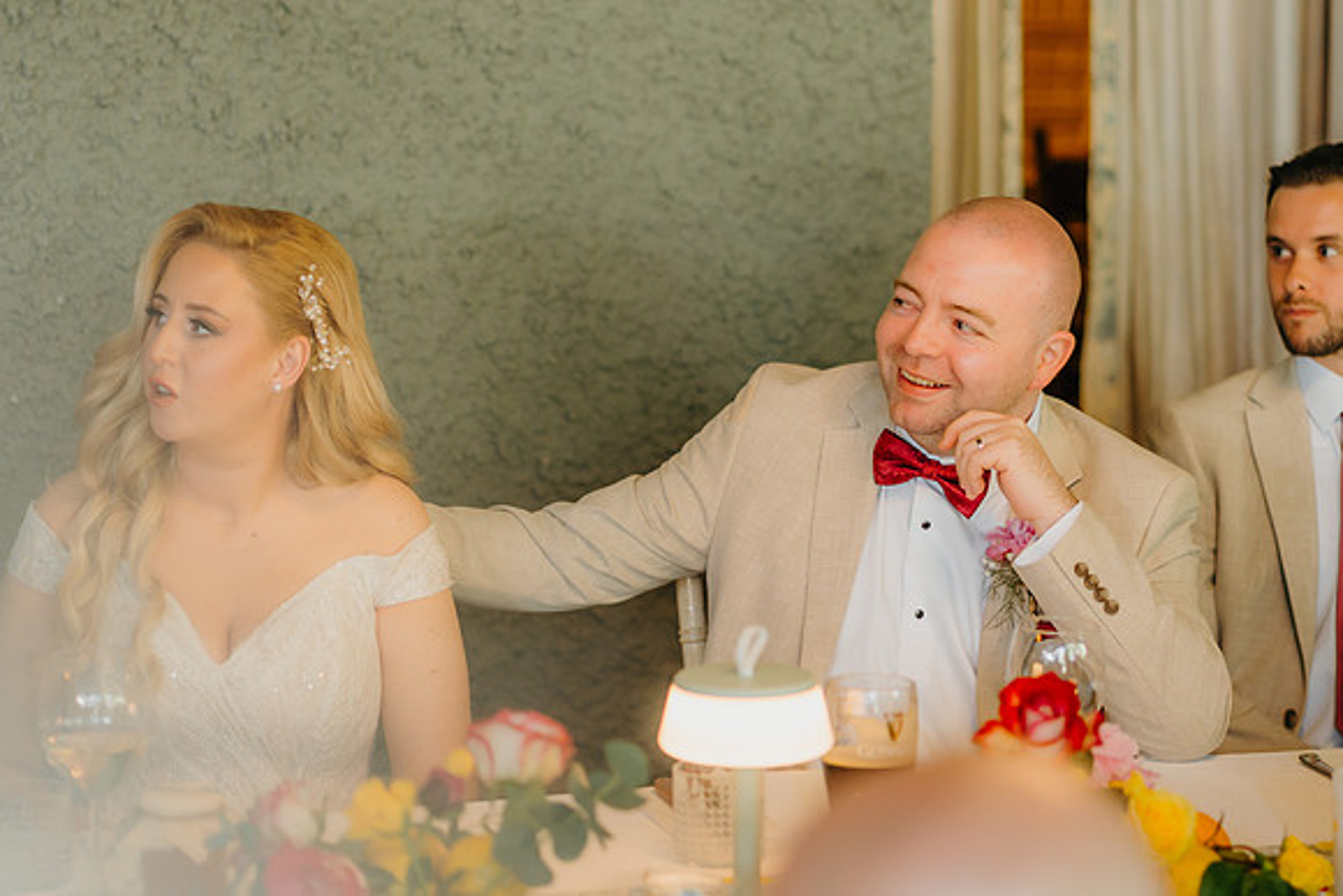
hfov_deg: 16.1
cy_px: 448
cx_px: 672
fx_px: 4739
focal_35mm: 127
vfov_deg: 10.8
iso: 800
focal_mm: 85
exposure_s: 1/200
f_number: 2
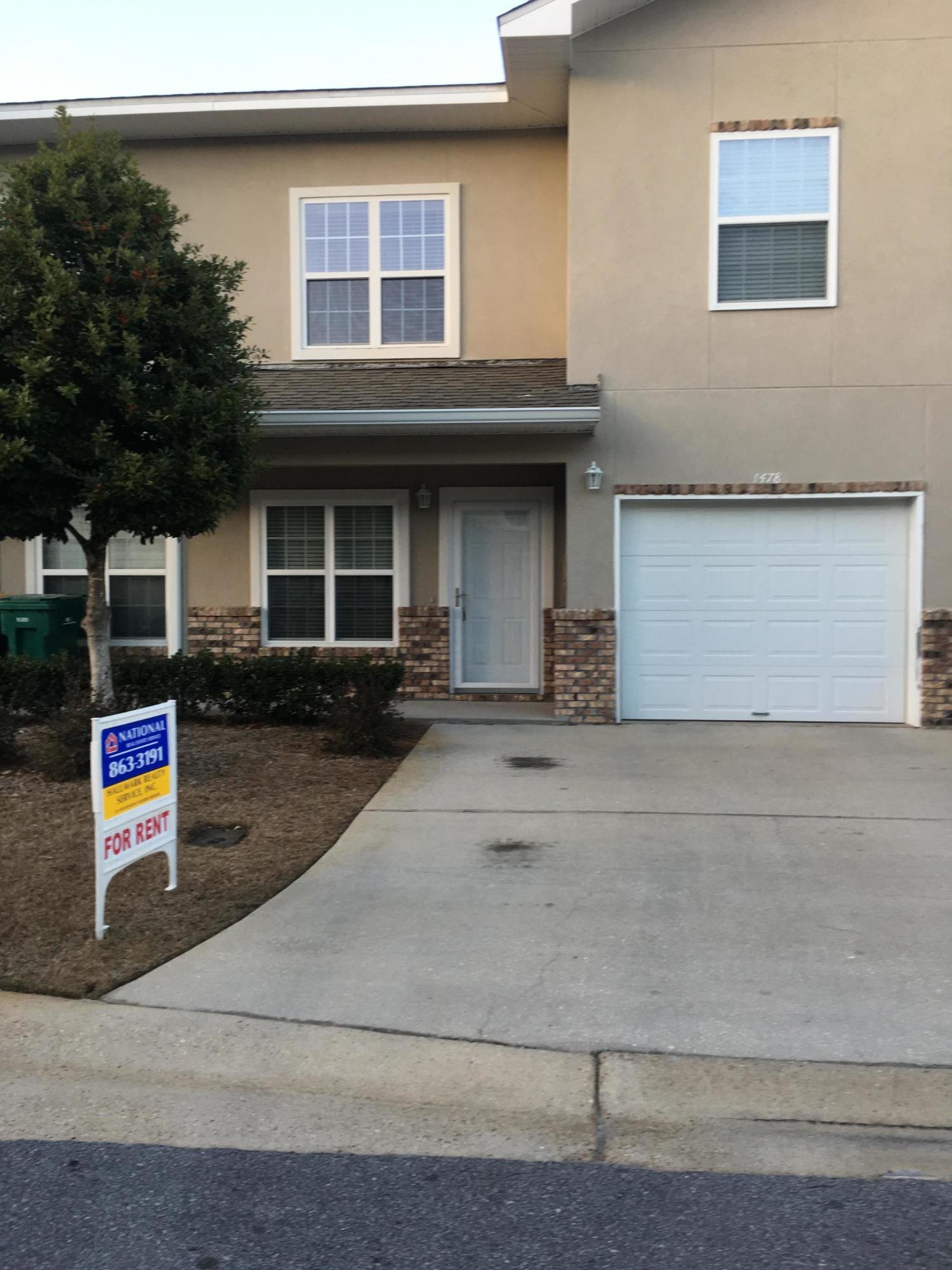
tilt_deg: -2.2
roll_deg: +0.7
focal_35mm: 29
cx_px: 476
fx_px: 1063
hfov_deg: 48.2
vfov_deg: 61.7
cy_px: 635
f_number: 2.2
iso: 40
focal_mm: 4.15
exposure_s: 1/120
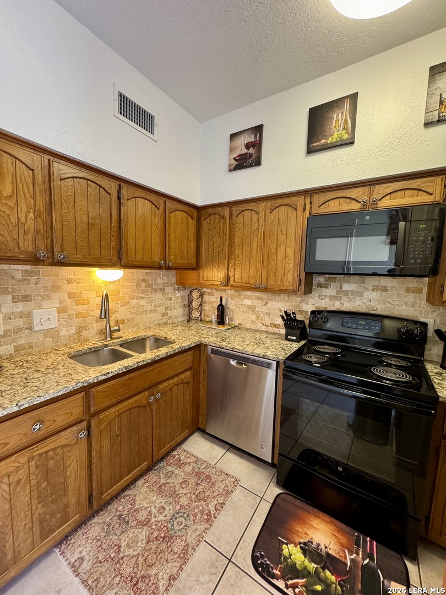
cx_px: 223
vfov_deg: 102.1
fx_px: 241
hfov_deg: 85.7
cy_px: 298
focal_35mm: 14
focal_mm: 2.22
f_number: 2.2
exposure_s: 1/60
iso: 250
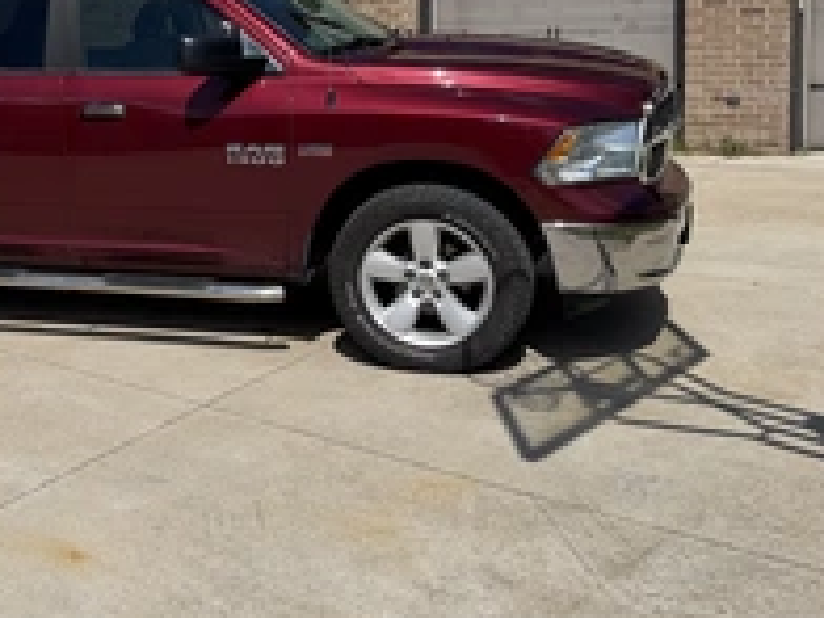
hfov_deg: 37.3
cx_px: 143
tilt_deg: -2.3
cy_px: 168
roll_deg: +0.9
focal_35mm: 49
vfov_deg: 29.3
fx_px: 1166
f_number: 1.78
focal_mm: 6.76
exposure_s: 1/9091
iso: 80
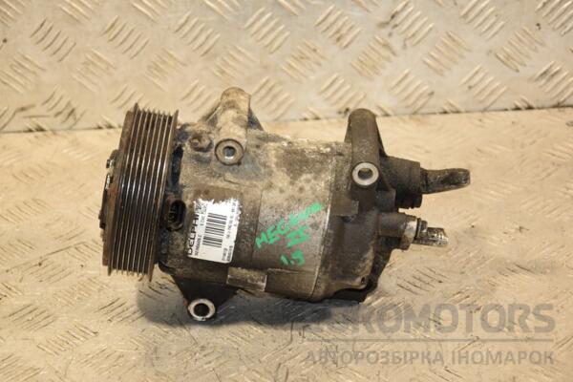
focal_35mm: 93
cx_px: 286
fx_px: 1480
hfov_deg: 21.9
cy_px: 191
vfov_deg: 14.7
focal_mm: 62
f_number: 5.3
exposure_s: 1/100
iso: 800
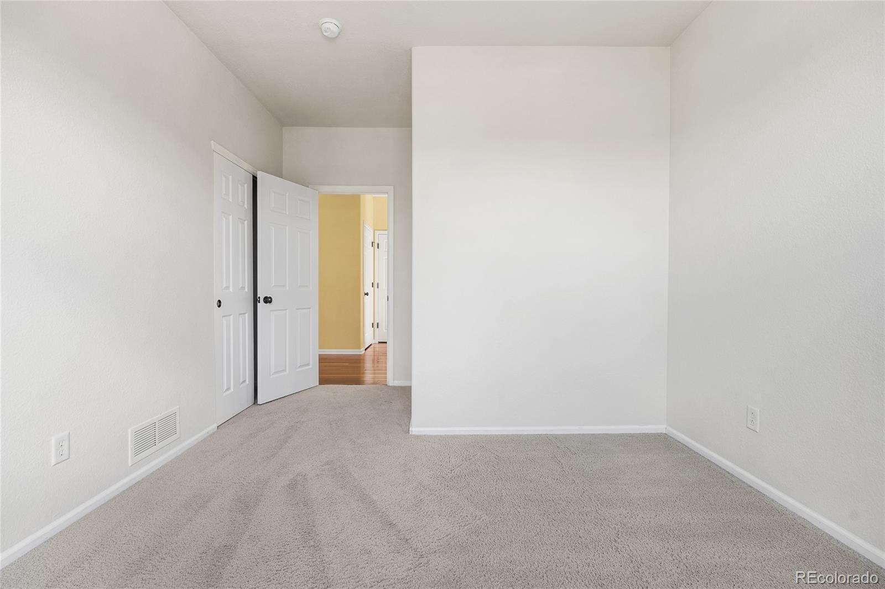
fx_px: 393
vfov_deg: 73.7
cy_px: 294
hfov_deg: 96.7
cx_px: 442
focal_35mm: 16
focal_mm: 16
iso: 200
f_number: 8
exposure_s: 1/25
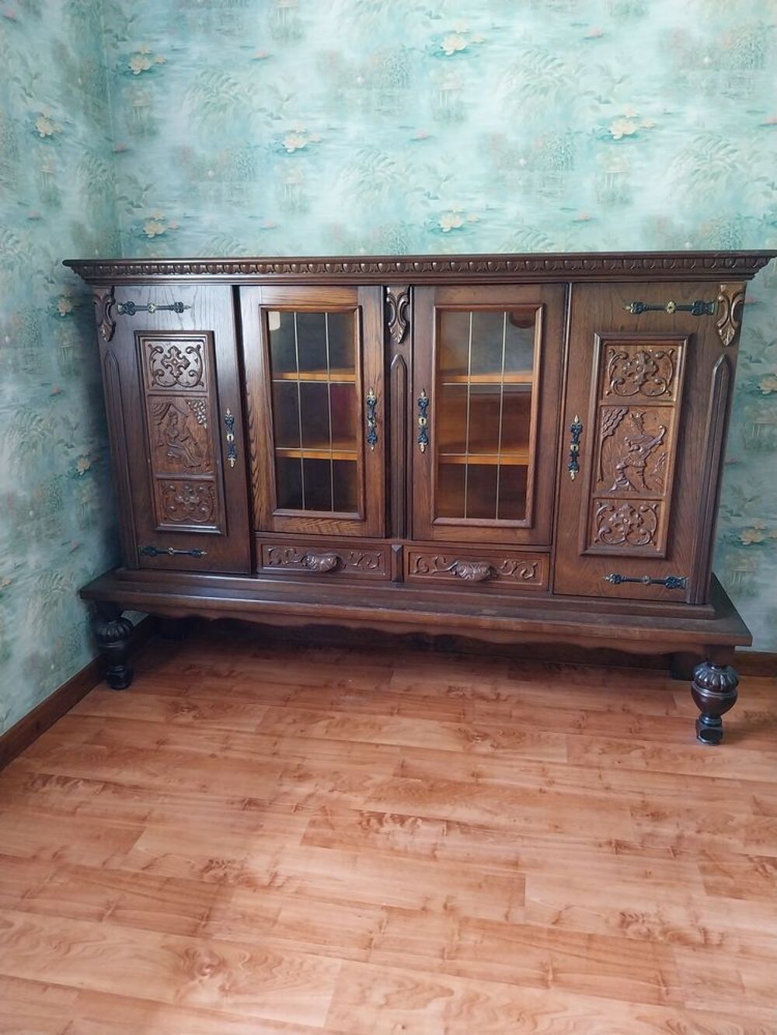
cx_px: 388
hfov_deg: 53.1
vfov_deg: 67.3
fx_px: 778
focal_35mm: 26
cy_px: 518
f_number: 1.8
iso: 400
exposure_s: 1/25
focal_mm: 4
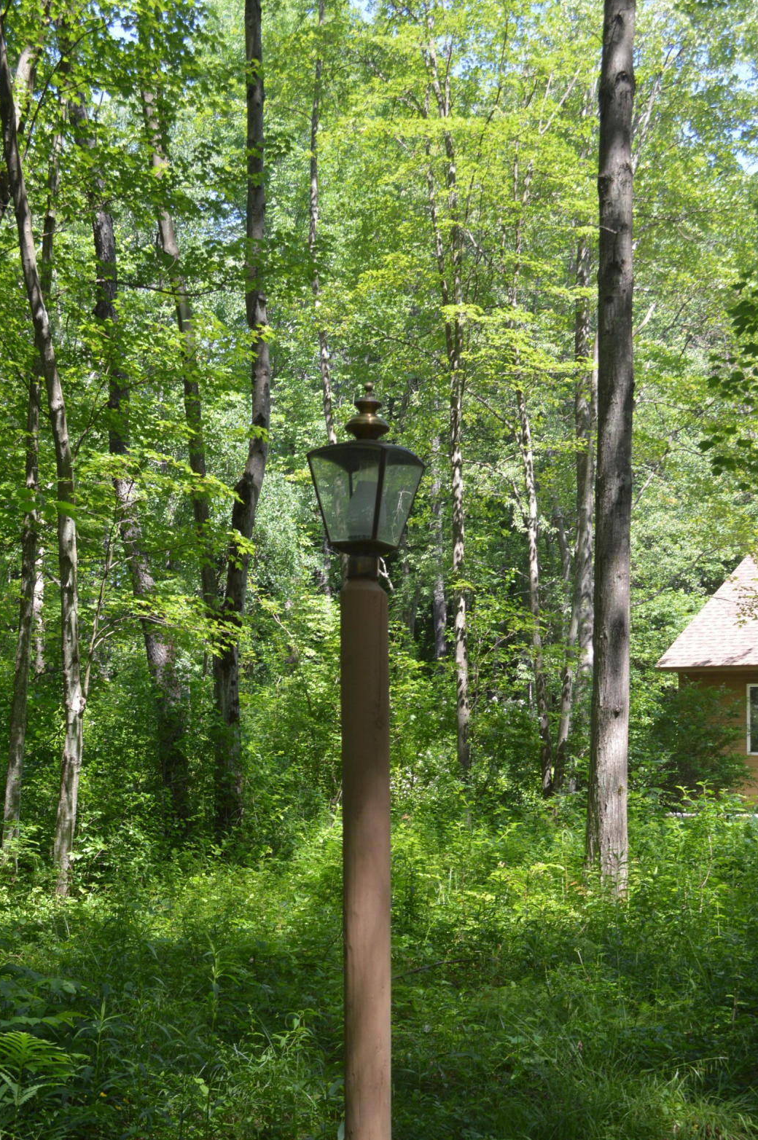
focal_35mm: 46
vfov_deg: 42.4
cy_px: 725
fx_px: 1456
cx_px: 381
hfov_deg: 29.2
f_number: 5.6
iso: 200
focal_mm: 24
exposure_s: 1/125
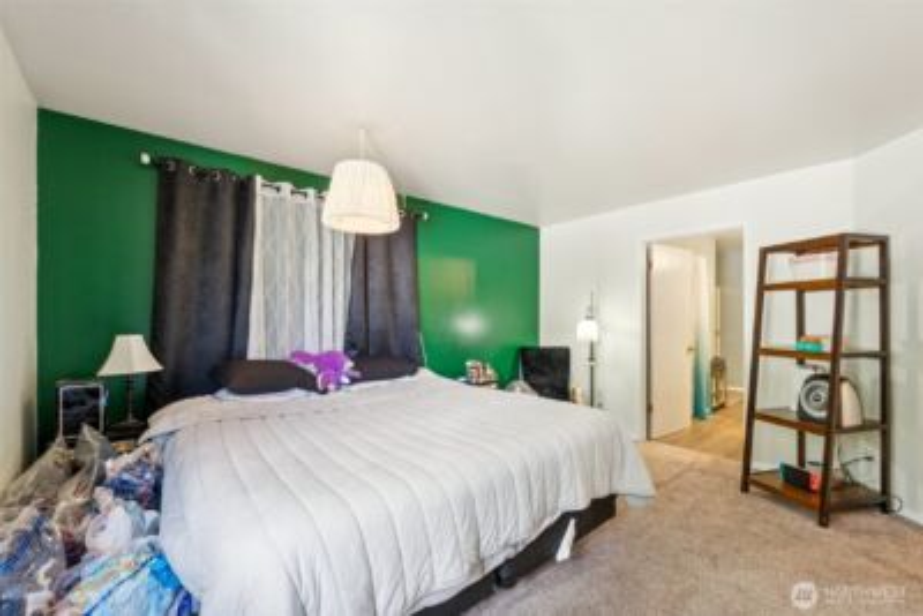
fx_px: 385
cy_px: 308
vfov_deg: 77.4
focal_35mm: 15
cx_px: 462
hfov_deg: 100.4
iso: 250
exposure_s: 1/4
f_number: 9
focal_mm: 10
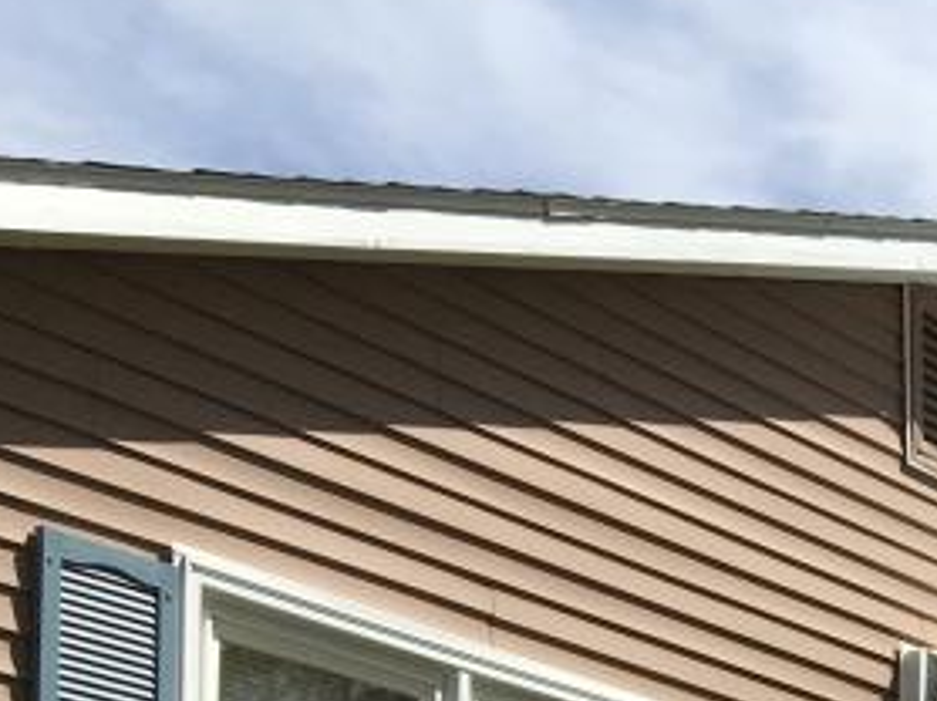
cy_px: 1247
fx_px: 2894
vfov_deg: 12.6
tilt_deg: +3.3
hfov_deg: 15.8
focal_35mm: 107
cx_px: 1655
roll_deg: +1.7
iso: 25
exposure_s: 1/2198
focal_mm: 4.15
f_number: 2.2
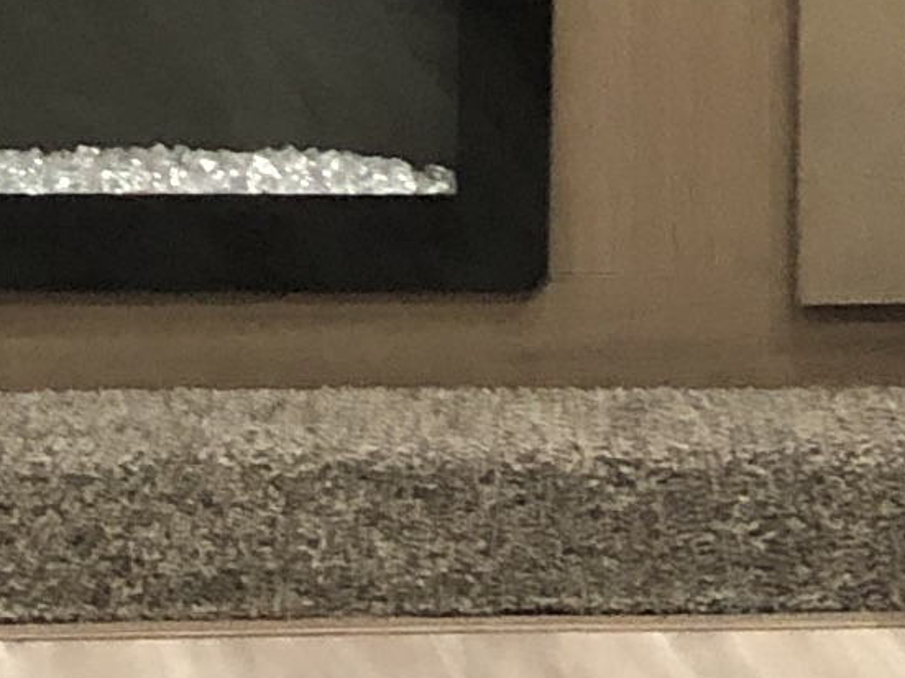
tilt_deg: -2.1
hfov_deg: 9.4
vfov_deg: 6.7
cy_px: -1203
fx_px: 5358
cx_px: -427
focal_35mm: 205
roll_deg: -0.1
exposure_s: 1/15
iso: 100
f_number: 1.8
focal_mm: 3.99
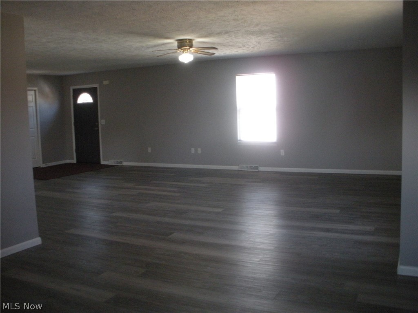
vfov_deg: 39.7
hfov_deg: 51.4
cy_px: 156
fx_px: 435
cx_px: 209
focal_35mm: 36
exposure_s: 1/42.1
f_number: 3.5
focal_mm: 6.3
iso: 400
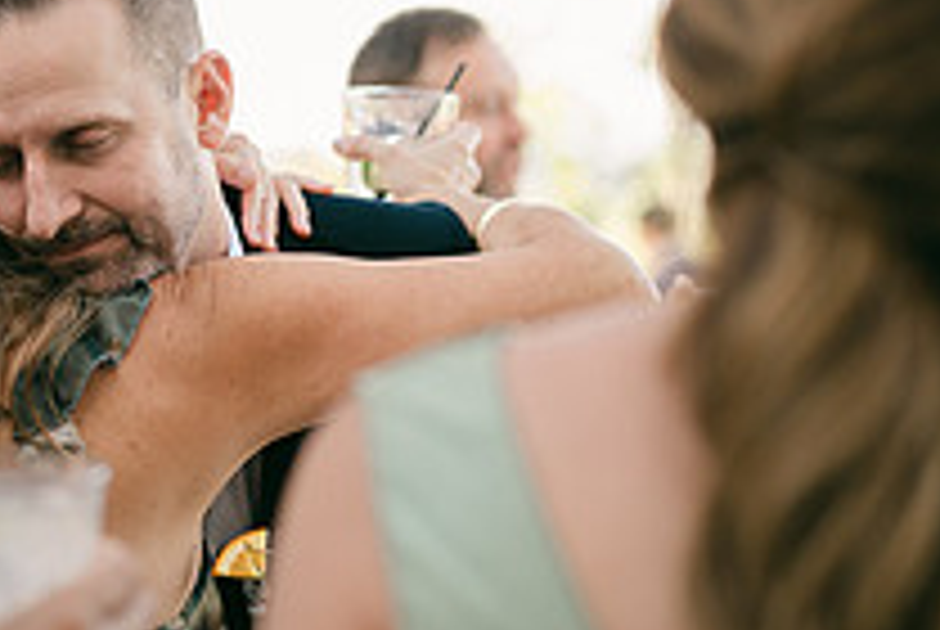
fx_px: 2536
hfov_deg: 20.6
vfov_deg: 14.1
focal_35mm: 97
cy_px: 223
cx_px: 94
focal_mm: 35
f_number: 1.4
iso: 90
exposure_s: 1/250
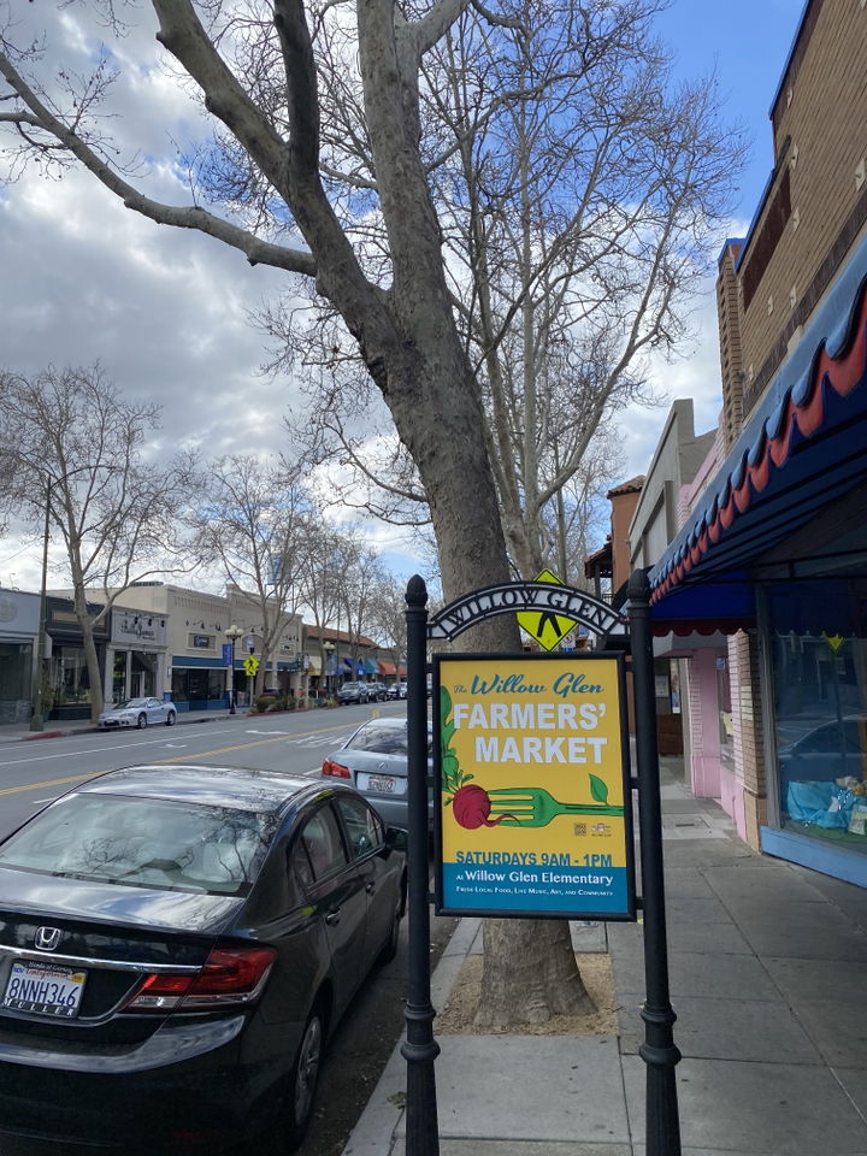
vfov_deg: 67.3
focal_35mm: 26
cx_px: 434
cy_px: 578
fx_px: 868
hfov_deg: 53.1
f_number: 1.8
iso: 32
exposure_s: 1/1272
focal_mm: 4.25
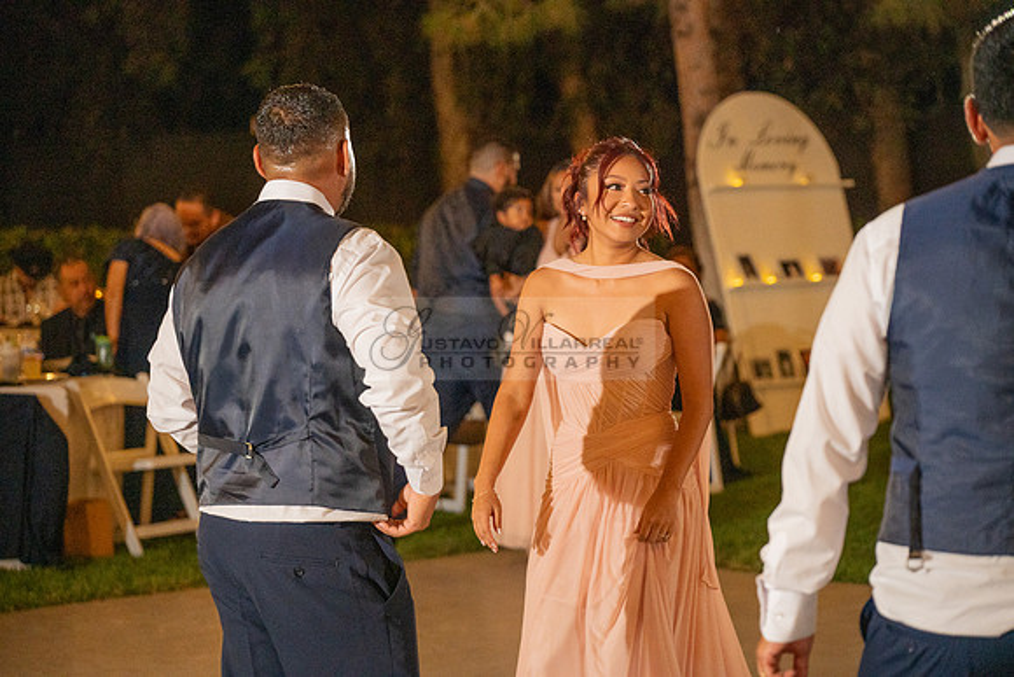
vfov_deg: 14.1
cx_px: 507
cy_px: 338
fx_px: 2733
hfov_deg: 21.0
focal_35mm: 97
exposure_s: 1/250
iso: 2500
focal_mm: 97
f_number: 4
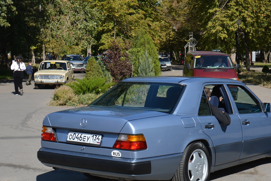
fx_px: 557
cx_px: 173
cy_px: 91
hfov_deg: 27.2
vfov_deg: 18.4
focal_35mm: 74
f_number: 6.3
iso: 400
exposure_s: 1/1600
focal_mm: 38
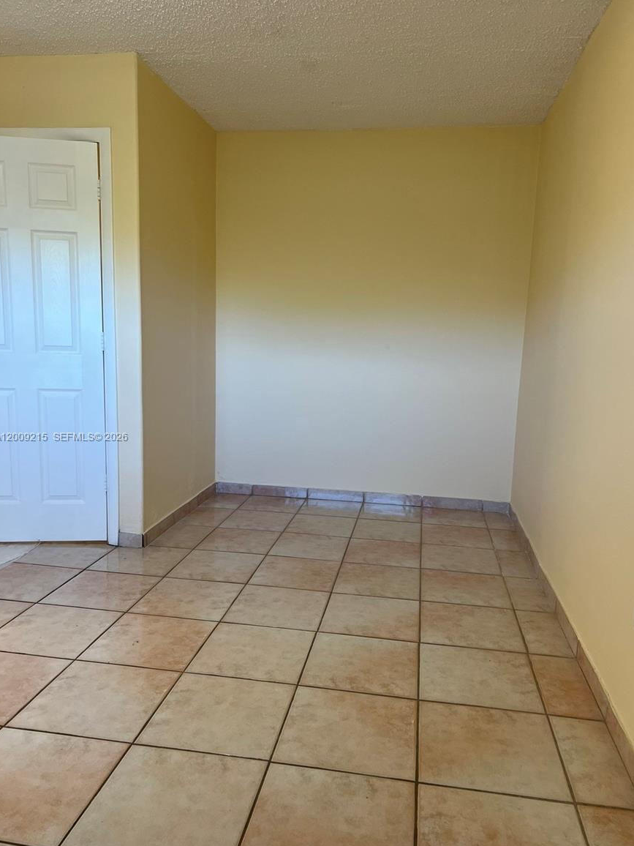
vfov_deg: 65.3
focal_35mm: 27
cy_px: 438
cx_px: 321
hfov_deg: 51.4
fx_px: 659
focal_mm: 5.7
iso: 125
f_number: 1.5
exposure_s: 1/120
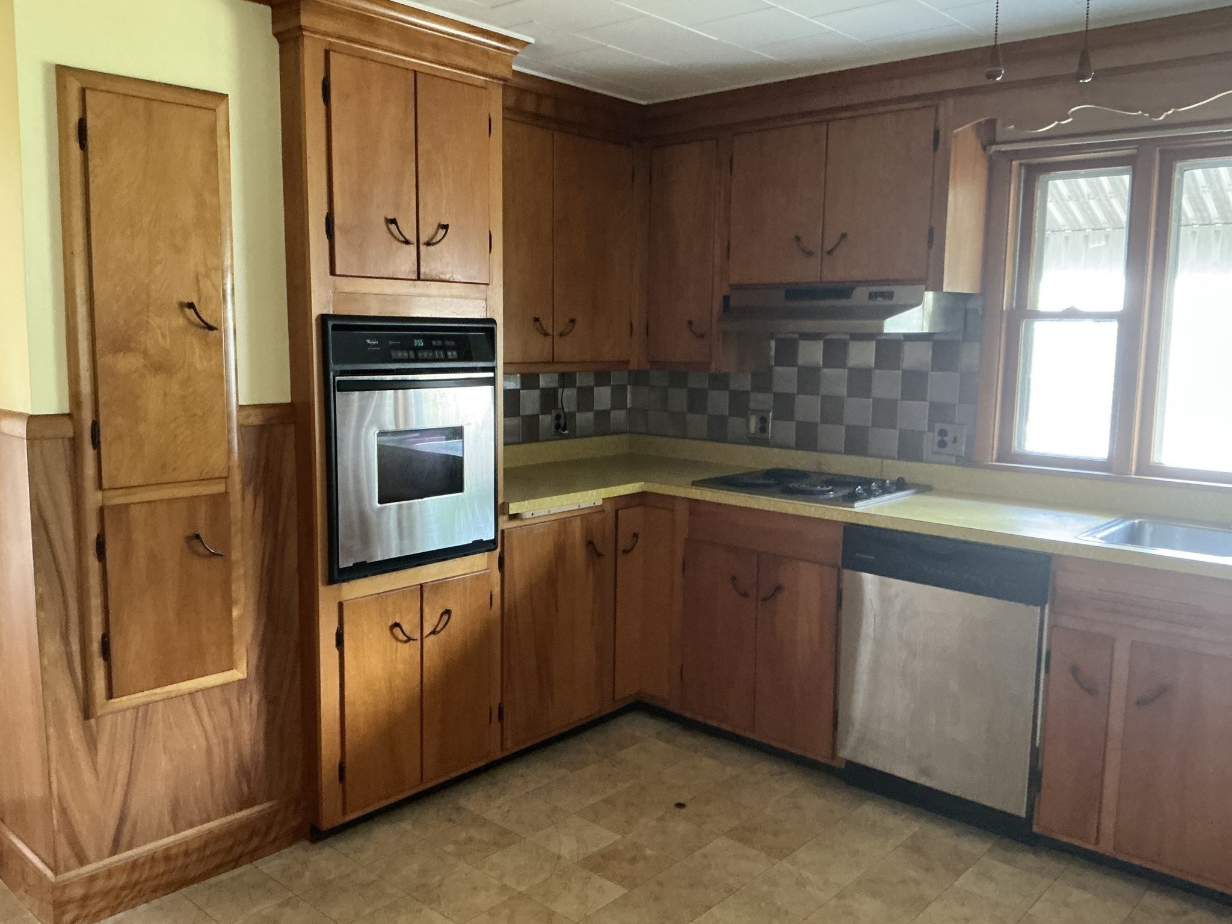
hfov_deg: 63.4
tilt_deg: -8.1
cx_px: 616
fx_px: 997
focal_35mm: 28
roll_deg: -0.5
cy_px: 462
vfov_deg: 49.7
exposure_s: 1/33
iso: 320
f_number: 1.8
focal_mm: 3
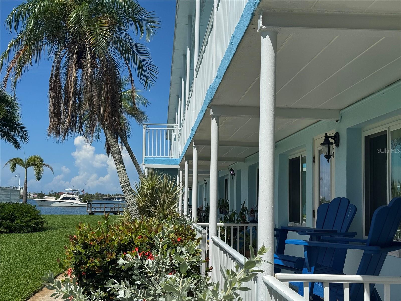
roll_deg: -1.0
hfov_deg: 39.7
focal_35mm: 48
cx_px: 200
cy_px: 150
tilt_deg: +4.8
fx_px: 556
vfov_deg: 30.3
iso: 80
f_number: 1.78
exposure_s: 1/7937
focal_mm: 6.76
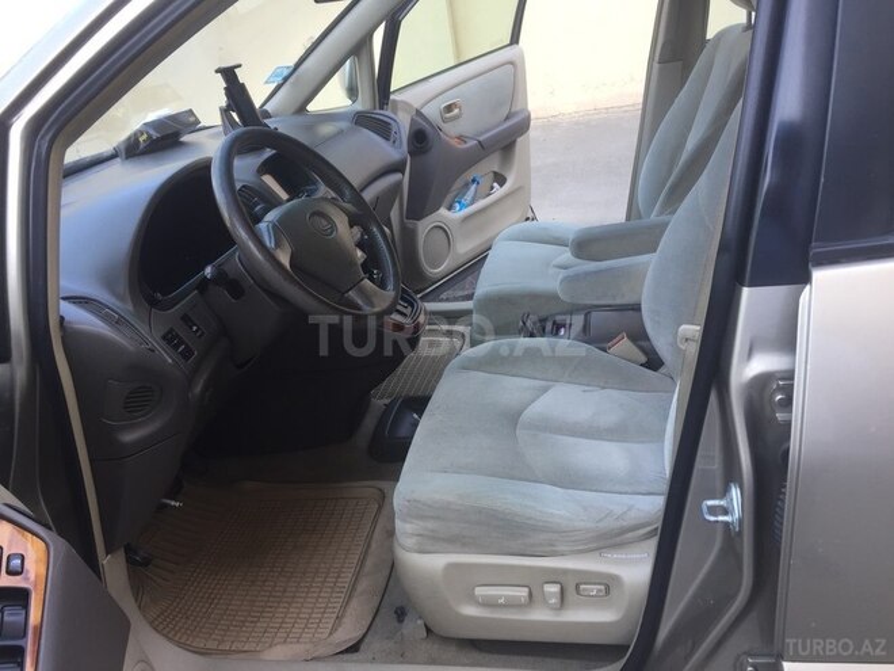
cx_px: 447
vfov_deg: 48.2
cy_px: 336
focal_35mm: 29
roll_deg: +9.4
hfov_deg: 61.7
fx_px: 749
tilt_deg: -25.0
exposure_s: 1/100
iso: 32
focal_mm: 4.15
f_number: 2.2
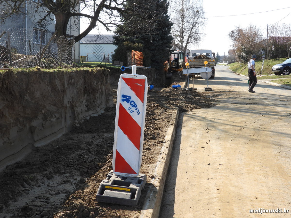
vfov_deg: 32.9
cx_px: 146
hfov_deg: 42.9
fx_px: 370
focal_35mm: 44
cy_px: 109
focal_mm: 7.9
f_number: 3.2
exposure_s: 1/500
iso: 100
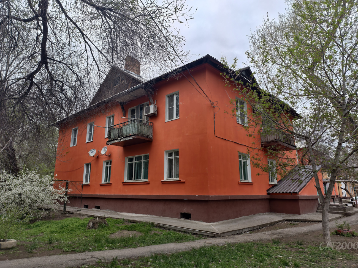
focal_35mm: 23
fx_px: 238
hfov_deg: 73.9
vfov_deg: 58.9
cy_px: 134
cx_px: 179
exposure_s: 1/209
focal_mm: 6.54
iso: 72
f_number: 1.57
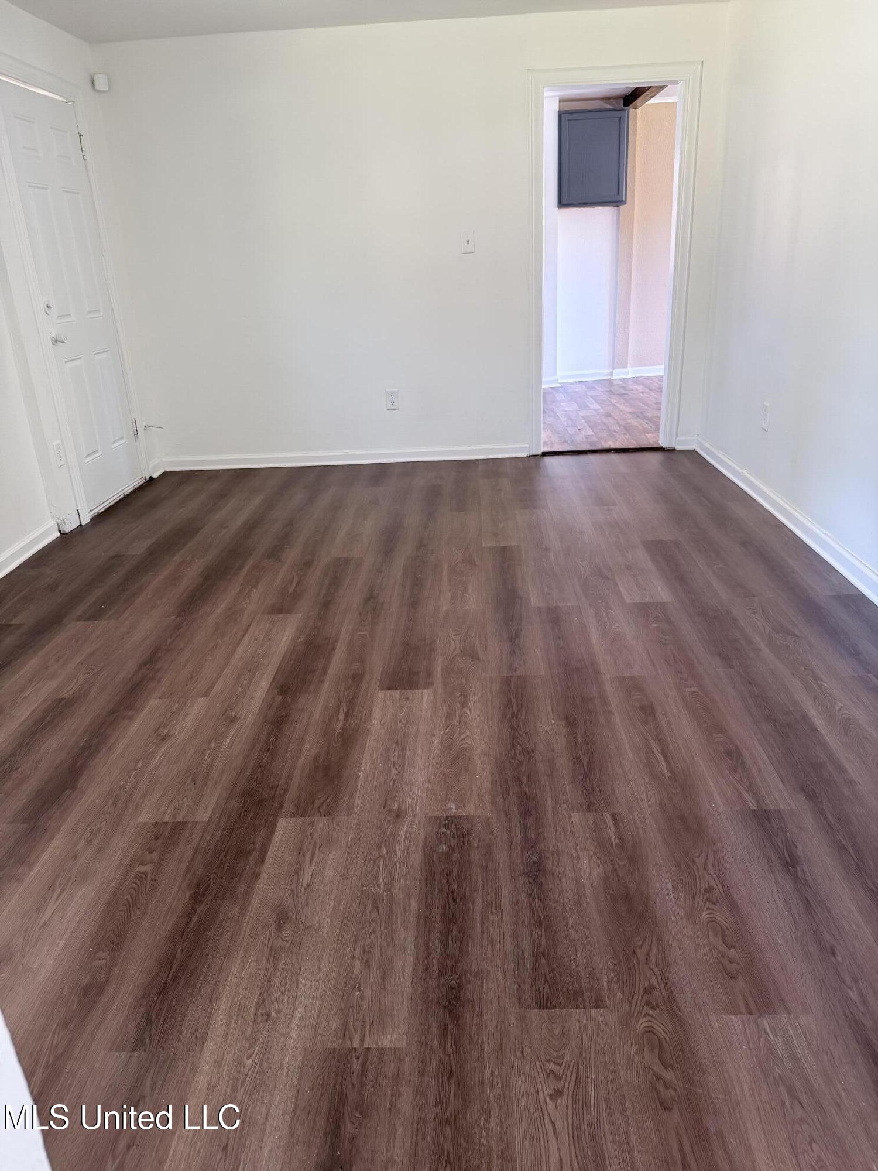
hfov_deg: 56.8
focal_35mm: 24
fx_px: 812
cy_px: 586
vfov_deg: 71.6
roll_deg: +2.9
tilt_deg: -20.7
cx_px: 439
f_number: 1.78
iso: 200
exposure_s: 1/85
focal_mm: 6.76
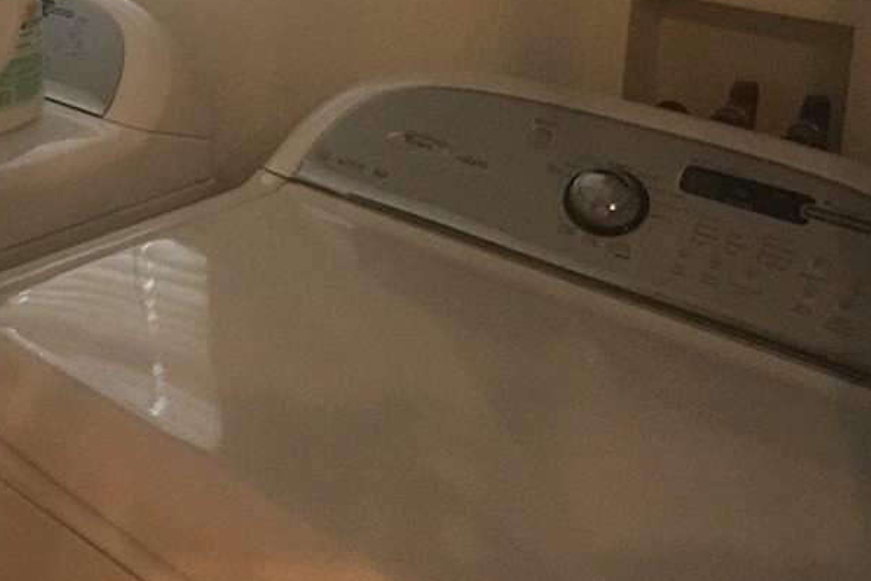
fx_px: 1839
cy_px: -124
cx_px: -136
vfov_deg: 17.1
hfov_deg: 24.5
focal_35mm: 76
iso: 125
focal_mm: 4.15
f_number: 2.2
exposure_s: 1/15
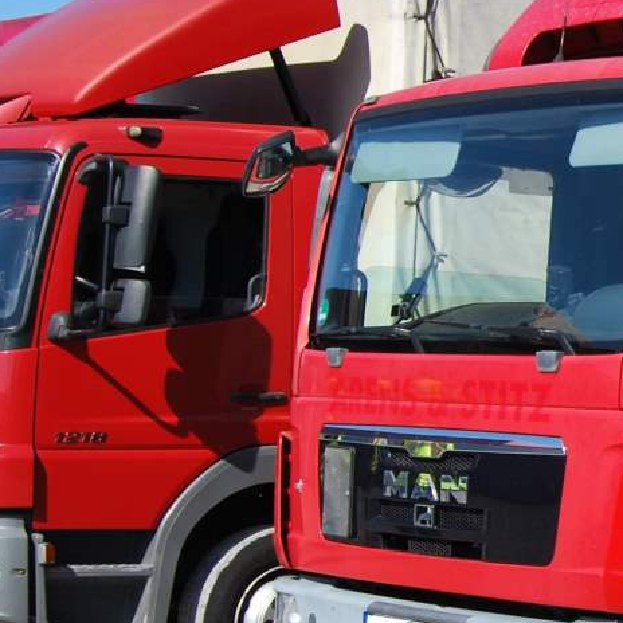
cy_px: 343
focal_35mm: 121
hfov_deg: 13.2
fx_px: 2464
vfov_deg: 14.4
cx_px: 1058
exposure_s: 1/250
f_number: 9
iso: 100
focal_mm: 22
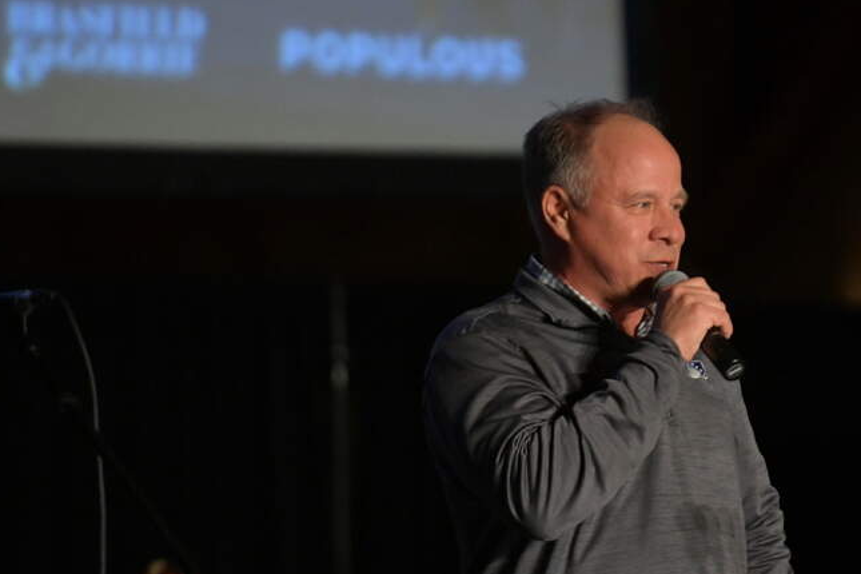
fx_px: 8896
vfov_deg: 3.7
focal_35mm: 372
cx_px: 702
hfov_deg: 5.5
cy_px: 316
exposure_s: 1/400
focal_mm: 200
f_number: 2.8
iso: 4000
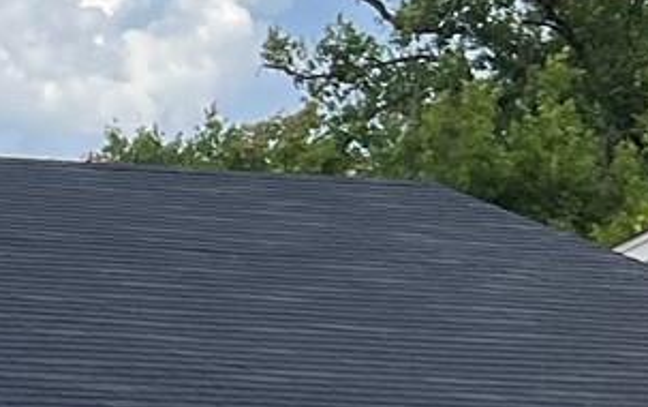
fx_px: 3288
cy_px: 574
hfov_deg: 9.5
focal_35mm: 186
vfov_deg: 7.0
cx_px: -1101
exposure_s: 1/1511
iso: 50
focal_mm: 5.7
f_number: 1.5
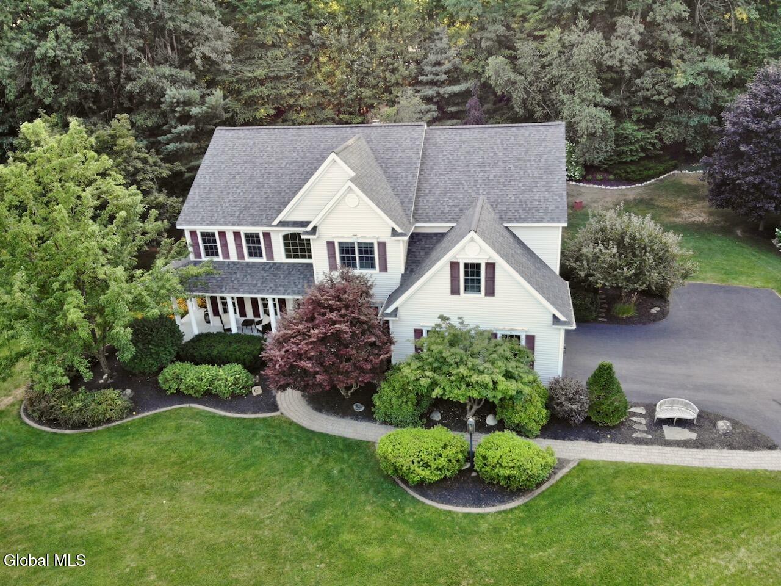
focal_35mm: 24
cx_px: 390
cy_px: 293
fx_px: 541
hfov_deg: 71.6
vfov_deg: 56.8
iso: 100
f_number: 2.8
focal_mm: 4.5
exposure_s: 1/43.1
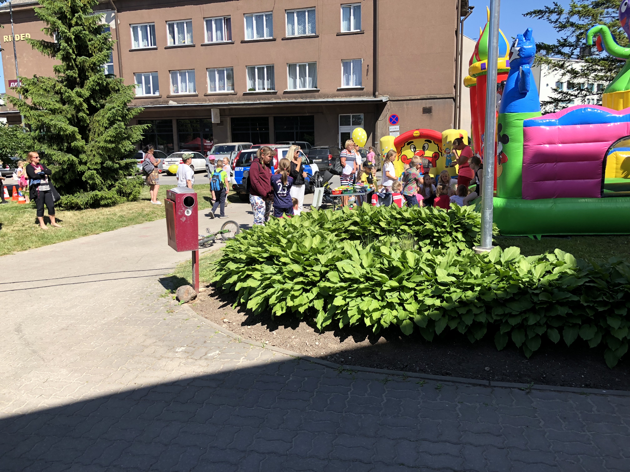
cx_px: 315
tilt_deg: -10.6
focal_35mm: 28
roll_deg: +0.8
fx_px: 510
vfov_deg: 49.7
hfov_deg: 63.4
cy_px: 236
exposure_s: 1/1185
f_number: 1.8
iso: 20
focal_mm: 3.99
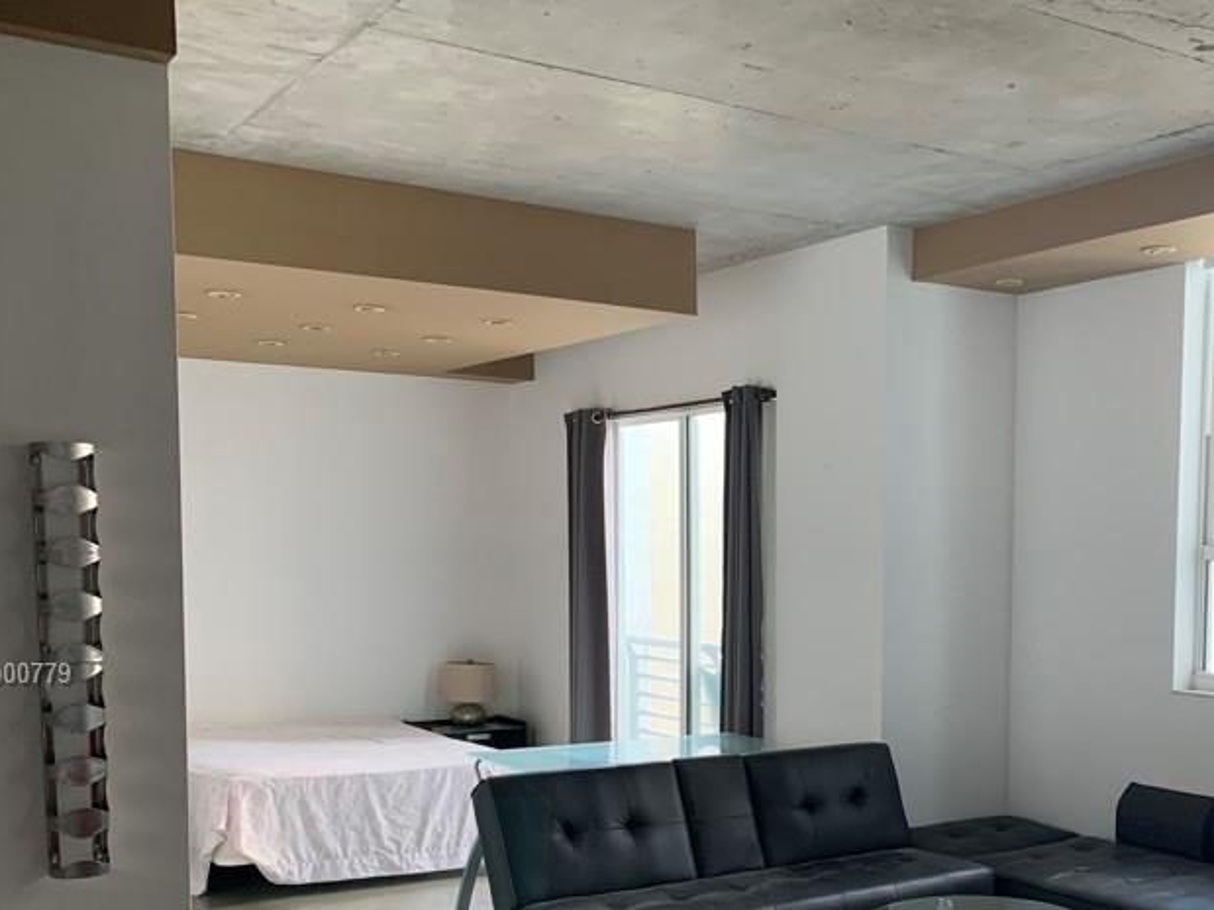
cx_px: 871
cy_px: 675
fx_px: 1508
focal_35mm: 43
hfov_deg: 42.8
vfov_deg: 33.0
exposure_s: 1/60
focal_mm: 4.25
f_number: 1.8
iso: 100
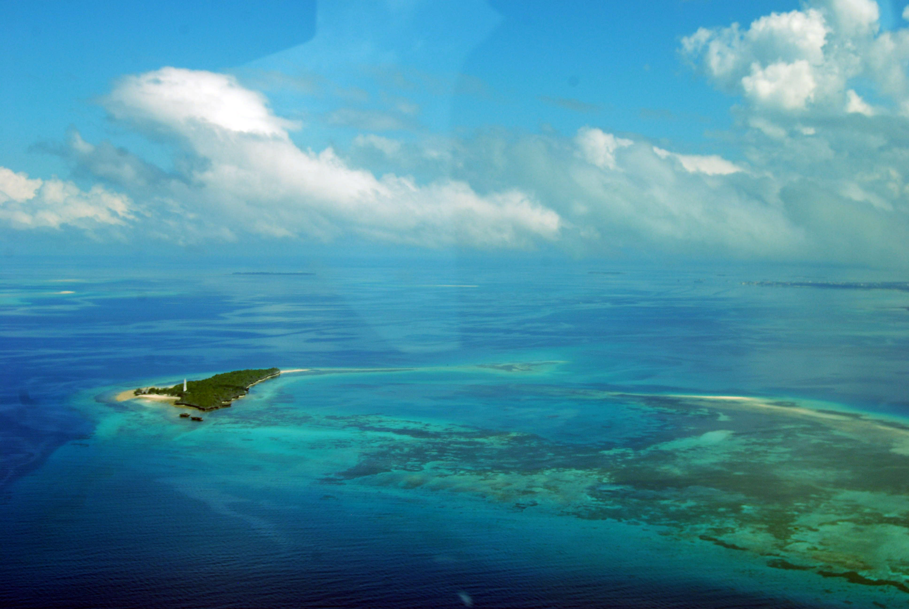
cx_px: 454
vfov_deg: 23.8
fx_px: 1441
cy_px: 304
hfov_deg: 35.0
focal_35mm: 57
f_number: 10
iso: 200
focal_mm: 38
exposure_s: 1/400
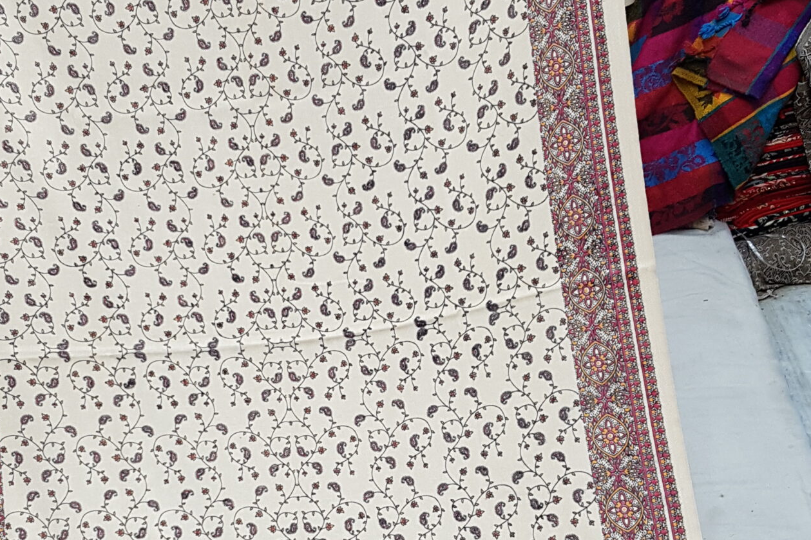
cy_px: 416
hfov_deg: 36.2
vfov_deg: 24.3
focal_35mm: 55
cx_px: 358
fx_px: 1239
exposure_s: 1/33
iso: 125
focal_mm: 4.2
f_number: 1.7
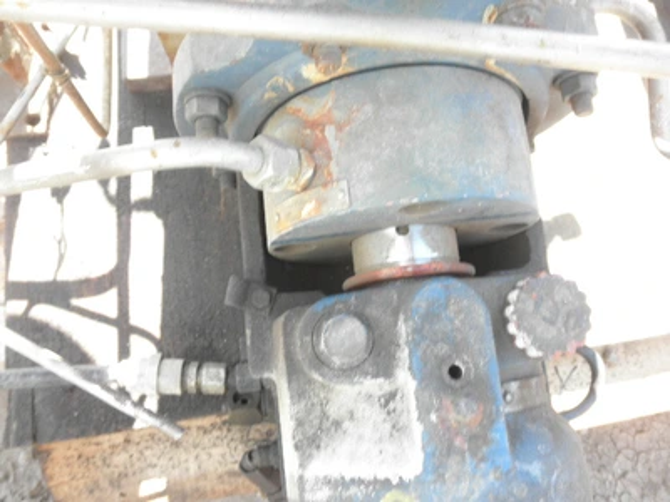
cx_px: 335
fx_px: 542
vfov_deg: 49.7
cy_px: 251
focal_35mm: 28
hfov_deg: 63.4
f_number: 3
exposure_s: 1/30
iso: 64
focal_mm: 5
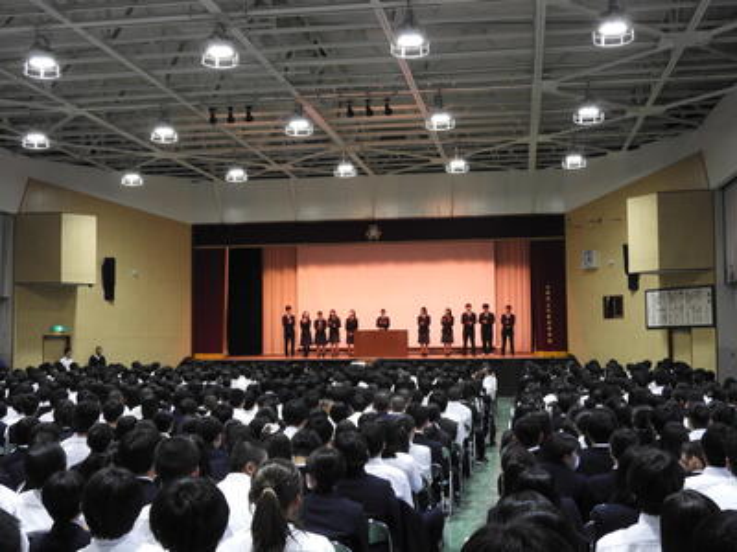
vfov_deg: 32.2
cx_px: 368
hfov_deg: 42.1
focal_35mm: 45
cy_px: 276
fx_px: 958
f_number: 4
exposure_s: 1/30
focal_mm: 8.1
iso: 360
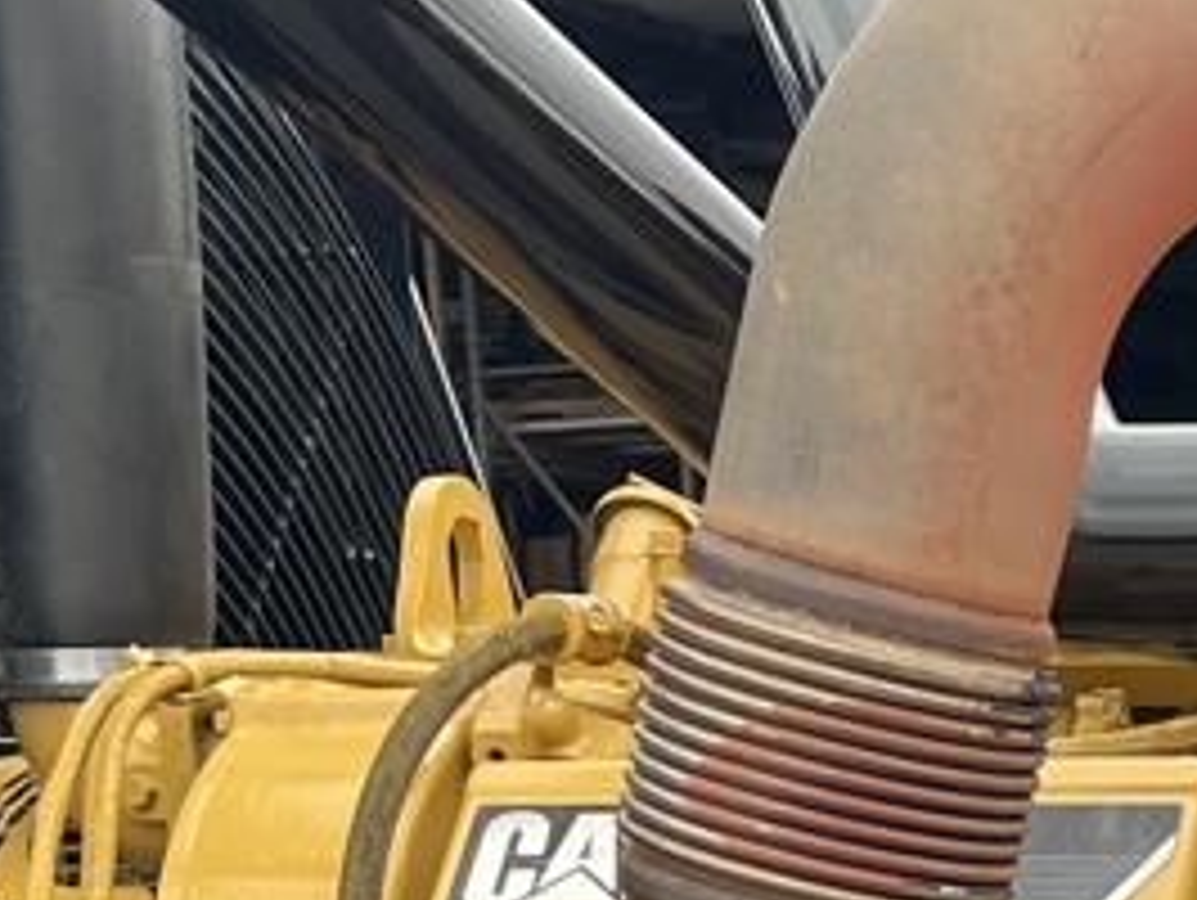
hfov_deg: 15.0
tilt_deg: -11.9
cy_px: 1714
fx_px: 4326
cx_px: 1606
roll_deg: +2.0
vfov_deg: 11.0
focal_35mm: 125
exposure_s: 1/718
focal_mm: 5.7
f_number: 1.5
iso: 50
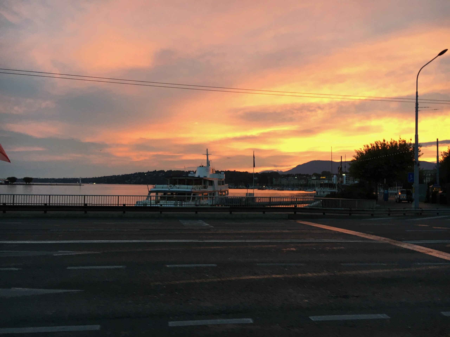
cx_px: 225
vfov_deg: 48.2
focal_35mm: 29
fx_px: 377
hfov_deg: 61.7
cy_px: 168
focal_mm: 4.15
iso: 50
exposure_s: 1/33
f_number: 2.2
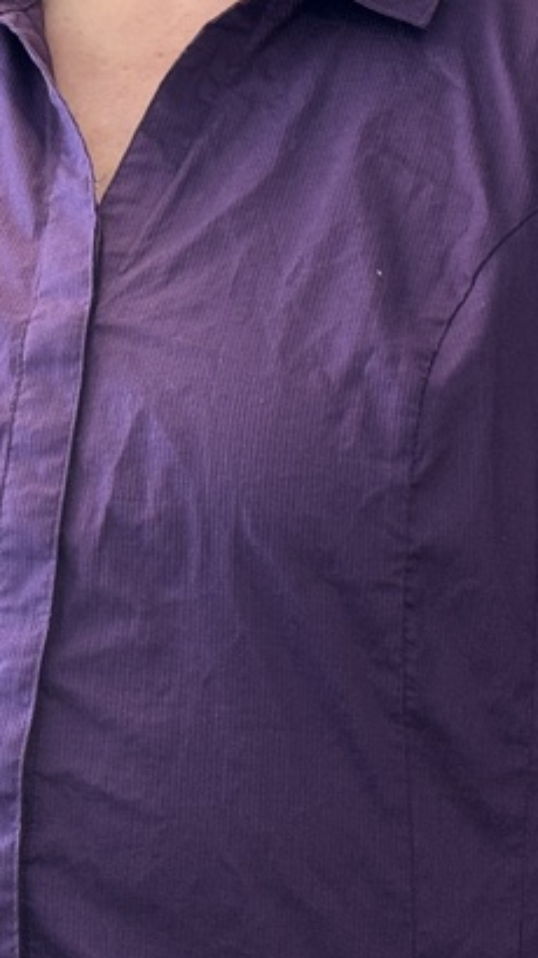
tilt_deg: -0.9
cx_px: -30
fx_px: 3323
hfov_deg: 9.2
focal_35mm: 131
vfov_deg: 16.3
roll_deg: -0.7
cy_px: 185
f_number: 1.78
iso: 100
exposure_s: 1/73
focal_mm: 6.76
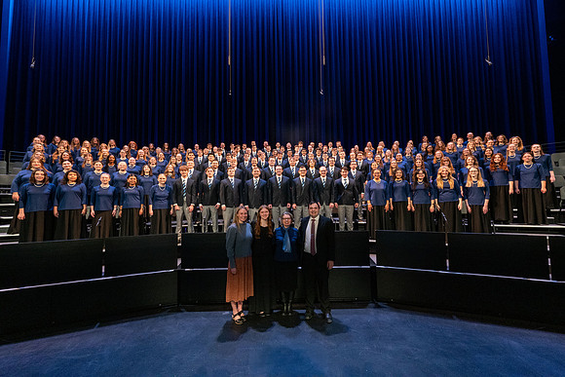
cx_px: 282
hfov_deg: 104.2
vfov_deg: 81.2
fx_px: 220
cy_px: 188
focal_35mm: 14
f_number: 9
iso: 3200
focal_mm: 14
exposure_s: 1/100
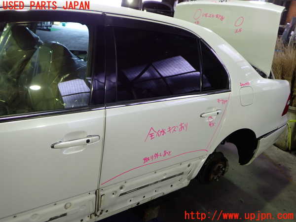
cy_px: 111
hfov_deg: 60.0
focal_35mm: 30
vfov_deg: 46.8
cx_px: 148
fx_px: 257
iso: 200
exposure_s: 1/30
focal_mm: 5.4
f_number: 2.3
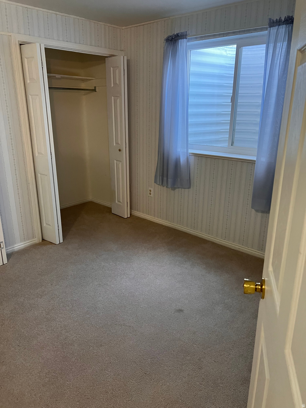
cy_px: 204
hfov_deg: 53.1
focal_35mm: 26
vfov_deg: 67.3
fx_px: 306
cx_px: 153
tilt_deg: -17.5
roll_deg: -0.4
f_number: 1.5
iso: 250
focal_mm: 5.7
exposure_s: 1/60
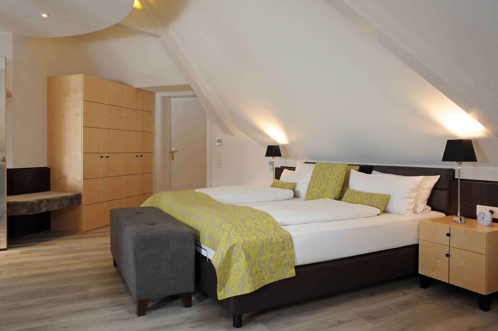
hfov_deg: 81.2
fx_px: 290
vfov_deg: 59.4
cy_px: 162
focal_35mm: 21
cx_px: 254
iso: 400
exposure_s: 1/6
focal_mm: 20
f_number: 11
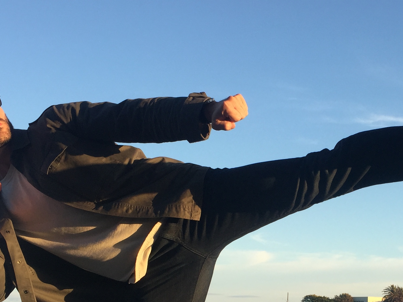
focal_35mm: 63
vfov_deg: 22.9
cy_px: 252
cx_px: 294
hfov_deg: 30.3
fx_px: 734
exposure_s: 1/628
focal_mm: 4.15
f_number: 2.2
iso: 32
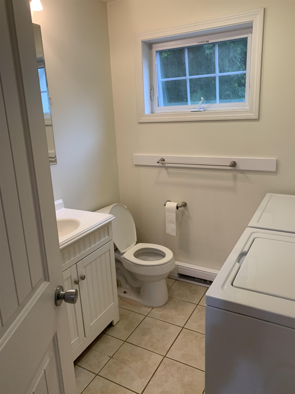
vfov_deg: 67.3
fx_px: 295
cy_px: 197
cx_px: 148
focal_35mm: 26
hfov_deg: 53.1
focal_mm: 4.25
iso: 80
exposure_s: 1/60
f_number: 1.8
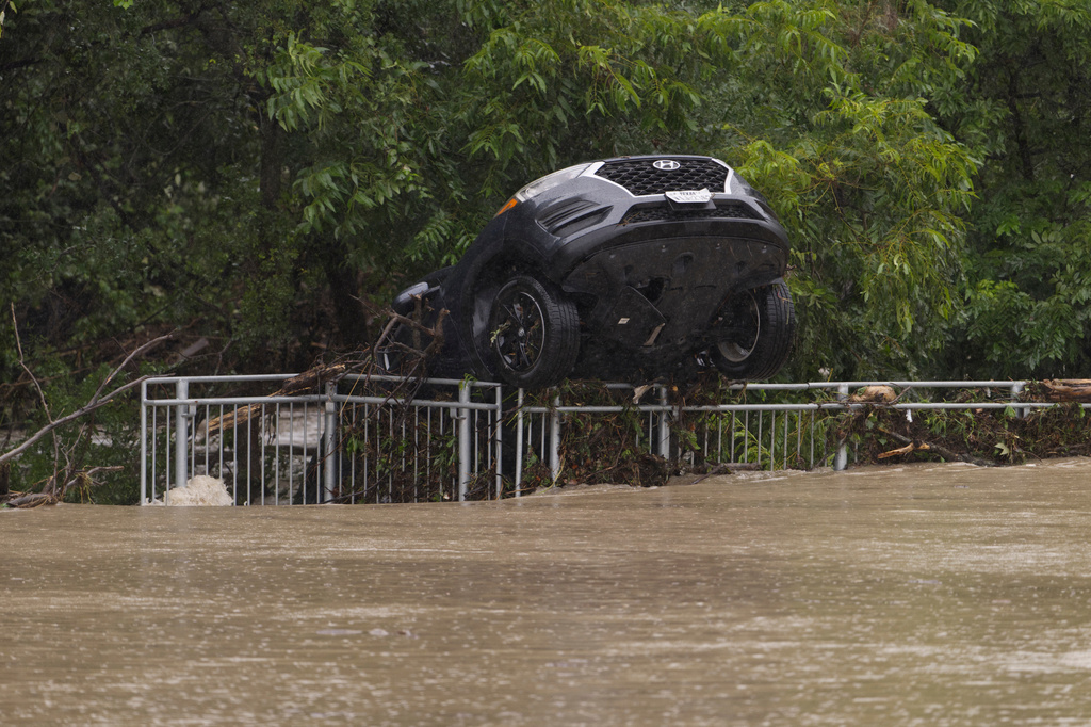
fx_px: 12118
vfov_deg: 3.4
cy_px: 364
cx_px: 546
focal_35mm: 400
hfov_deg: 5.2
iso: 800
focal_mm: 400
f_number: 4.5
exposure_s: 1/1600
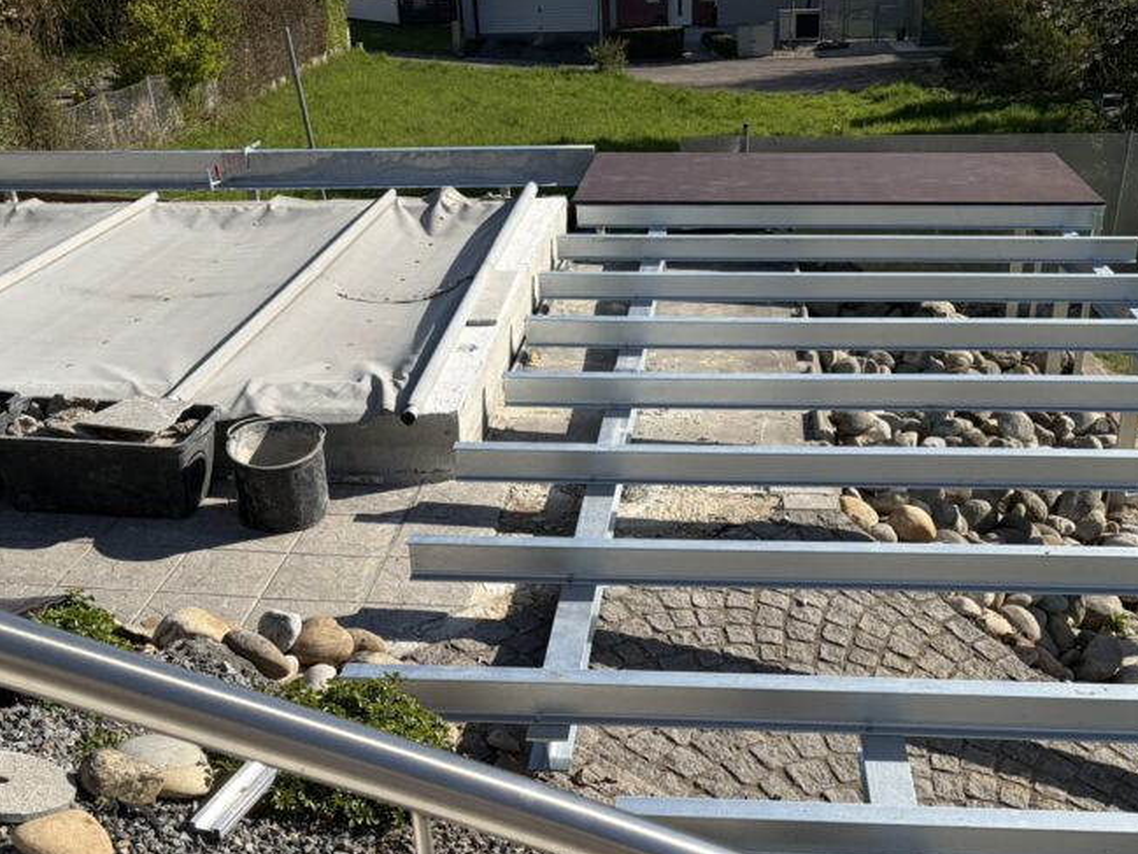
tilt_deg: -29.7
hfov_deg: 45.7
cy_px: 637
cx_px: 644
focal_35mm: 41
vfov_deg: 34.4
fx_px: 1348
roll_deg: +2.1
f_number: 1.6
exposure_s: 1/4950
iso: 64
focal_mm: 5.96
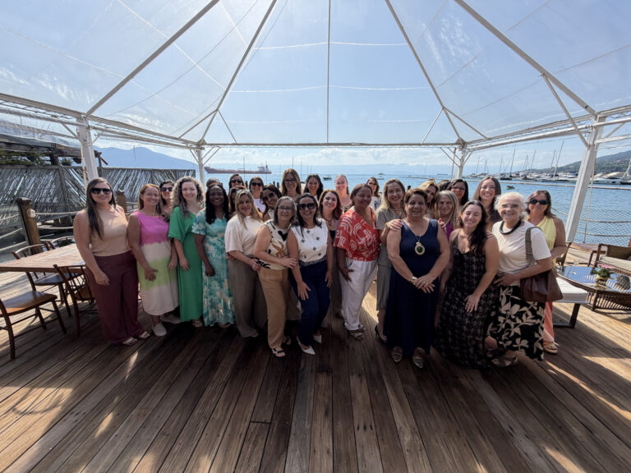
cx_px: 316
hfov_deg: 102.1
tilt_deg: -13.6
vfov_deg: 85.7
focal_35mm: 14
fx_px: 255
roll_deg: -0.6
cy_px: 236
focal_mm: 2.22
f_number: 2.2
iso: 20
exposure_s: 1/942
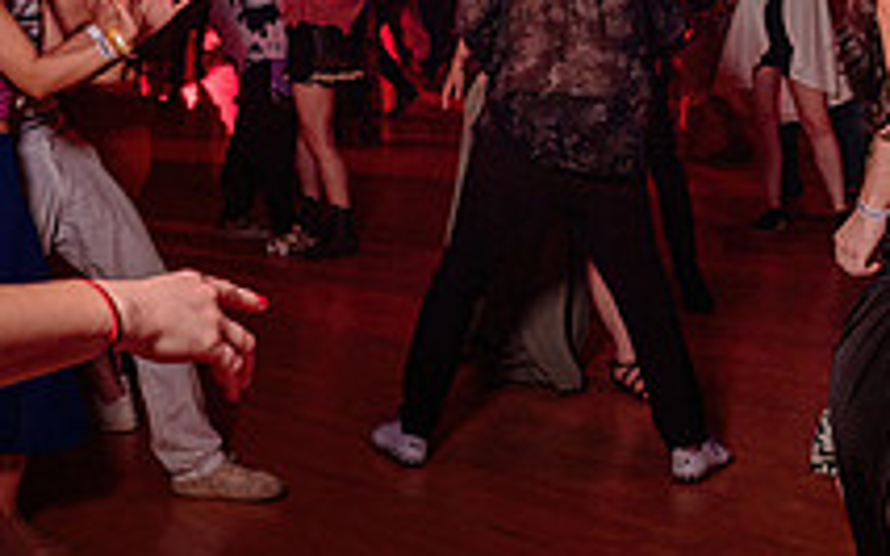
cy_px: 93
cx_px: 450
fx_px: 2061
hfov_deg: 24.4
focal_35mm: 85
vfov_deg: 15.2
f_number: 3.5
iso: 800
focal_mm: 26
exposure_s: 1/125
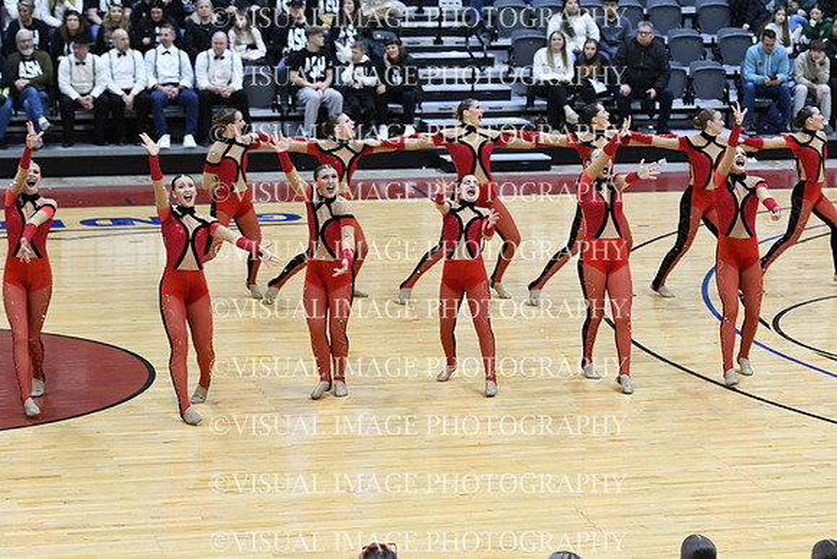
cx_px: 418
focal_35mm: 105
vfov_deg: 13.0
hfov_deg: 19.5
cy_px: 280
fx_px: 2442
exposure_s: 1/400
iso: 3200
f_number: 2.8
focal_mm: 70
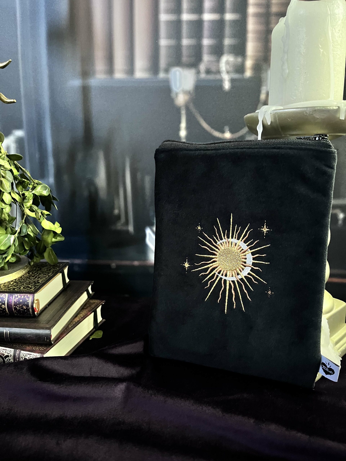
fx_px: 347
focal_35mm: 26
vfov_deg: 67.3
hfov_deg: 53.1
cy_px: 230
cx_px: 173
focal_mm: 5.1
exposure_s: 1/16
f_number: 1.6
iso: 1000
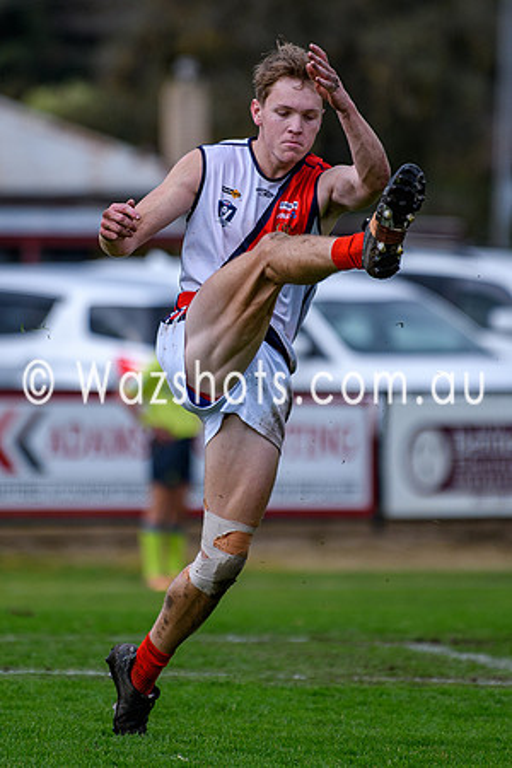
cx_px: 220
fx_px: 11808
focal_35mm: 554
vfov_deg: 3.7
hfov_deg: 2.5
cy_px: 296
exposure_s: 1/2500
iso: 160
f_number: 2.8
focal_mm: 200
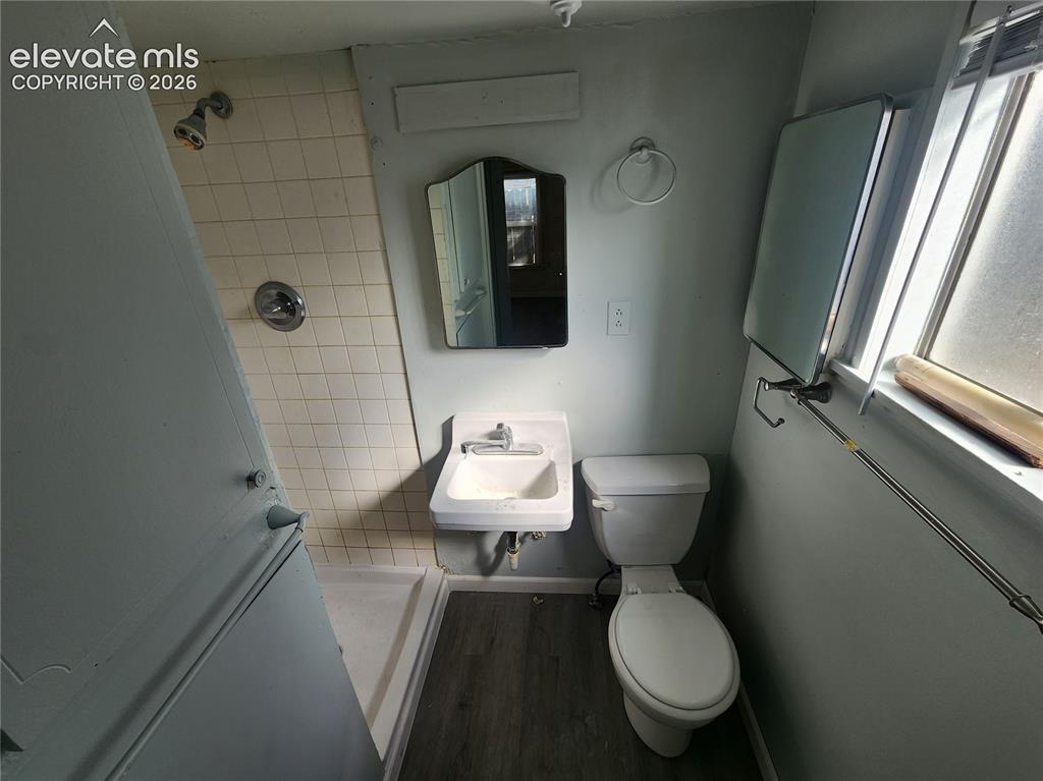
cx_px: 522
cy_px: 390
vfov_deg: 89.9
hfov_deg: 106.2
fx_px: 392
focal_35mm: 13
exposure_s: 1/163
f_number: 2.2
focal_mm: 2.2
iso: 50
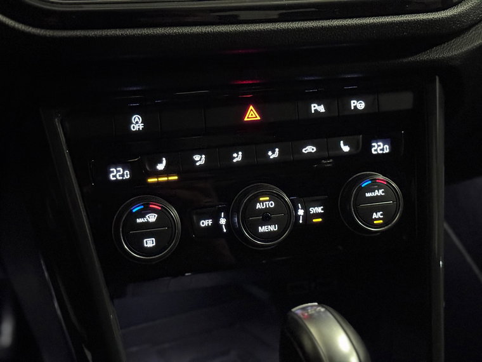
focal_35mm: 48
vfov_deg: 30.3
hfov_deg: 39.7
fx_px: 668
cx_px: 241
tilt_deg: -28.1
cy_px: 181
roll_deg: -0.9
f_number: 1.78
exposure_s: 1/15
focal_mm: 6.76
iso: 3200
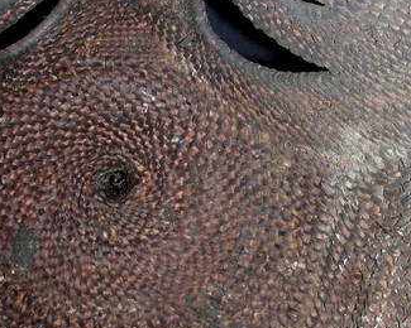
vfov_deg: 20.9
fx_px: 888
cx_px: 259
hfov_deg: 26.0
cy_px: 214
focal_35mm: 73
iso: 50
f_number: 3.5
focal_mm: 6.3
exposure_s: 1/60.1
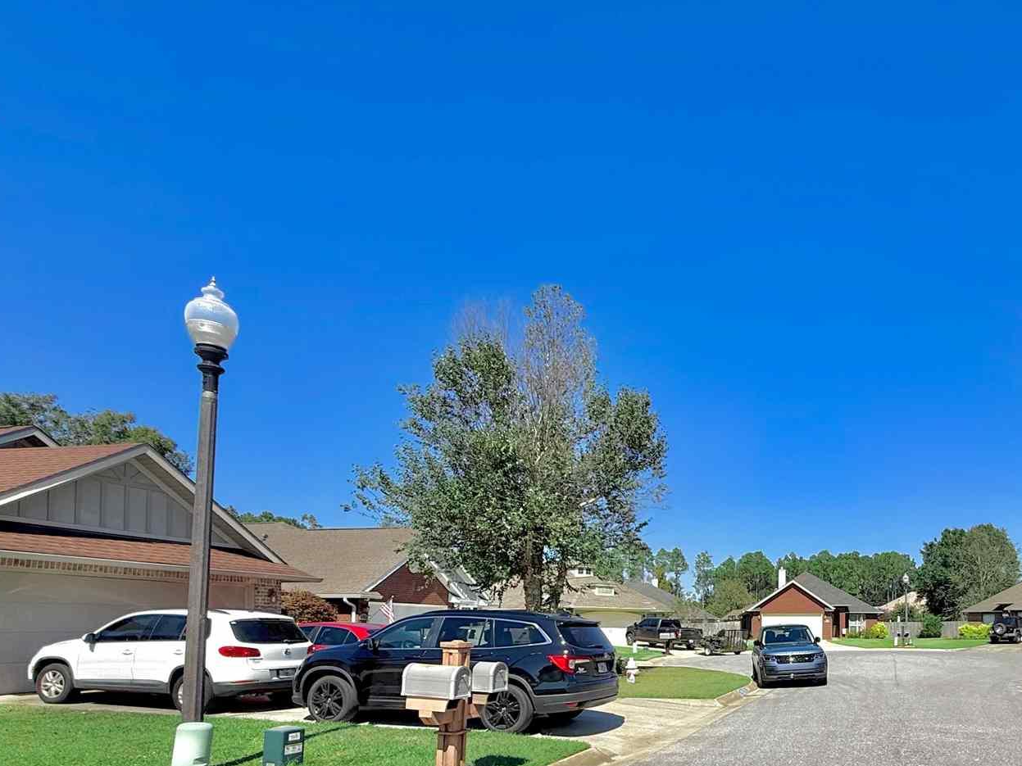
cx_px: 806
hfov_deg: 67.6
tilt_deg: +3.3
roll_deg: -0.4
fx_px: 679
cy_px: 601
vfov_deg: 55.2
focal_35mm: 23
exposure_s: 1/2506
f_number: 2.2
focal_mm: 2.22
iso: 50
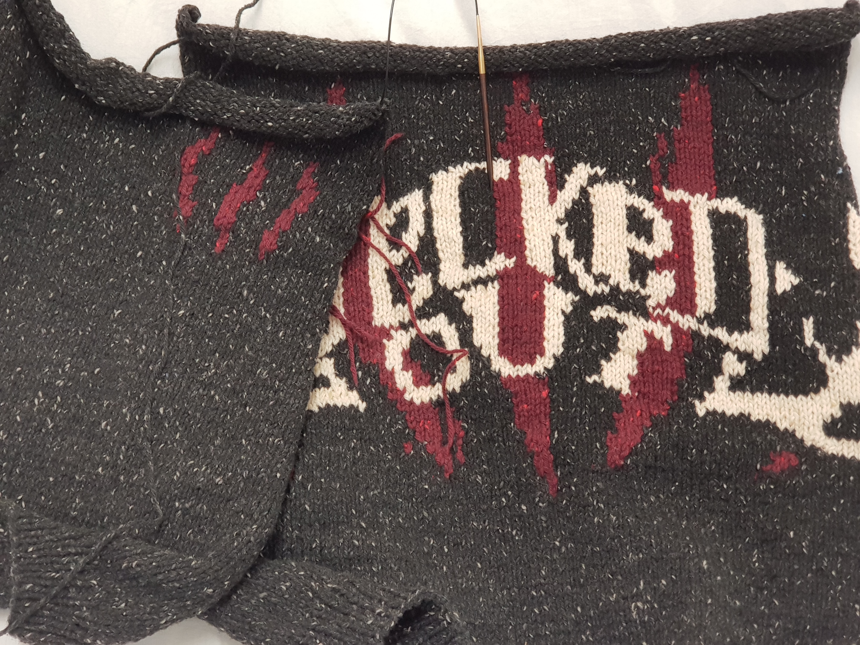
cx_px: 430
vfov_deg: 28.0
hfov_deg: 36.8
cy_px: 322
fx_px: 1292
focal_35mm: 52
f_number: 2.4
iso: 125
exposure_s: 1/33
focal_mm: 6
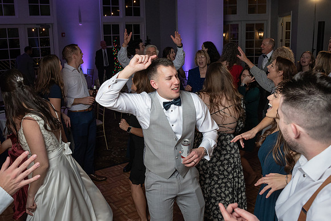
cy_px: 100
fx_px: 311
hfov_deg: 55.9
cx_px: 149
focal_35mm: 34
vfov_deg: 39.0
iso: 2000
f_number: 5.6
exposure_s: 1/200
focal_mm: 25
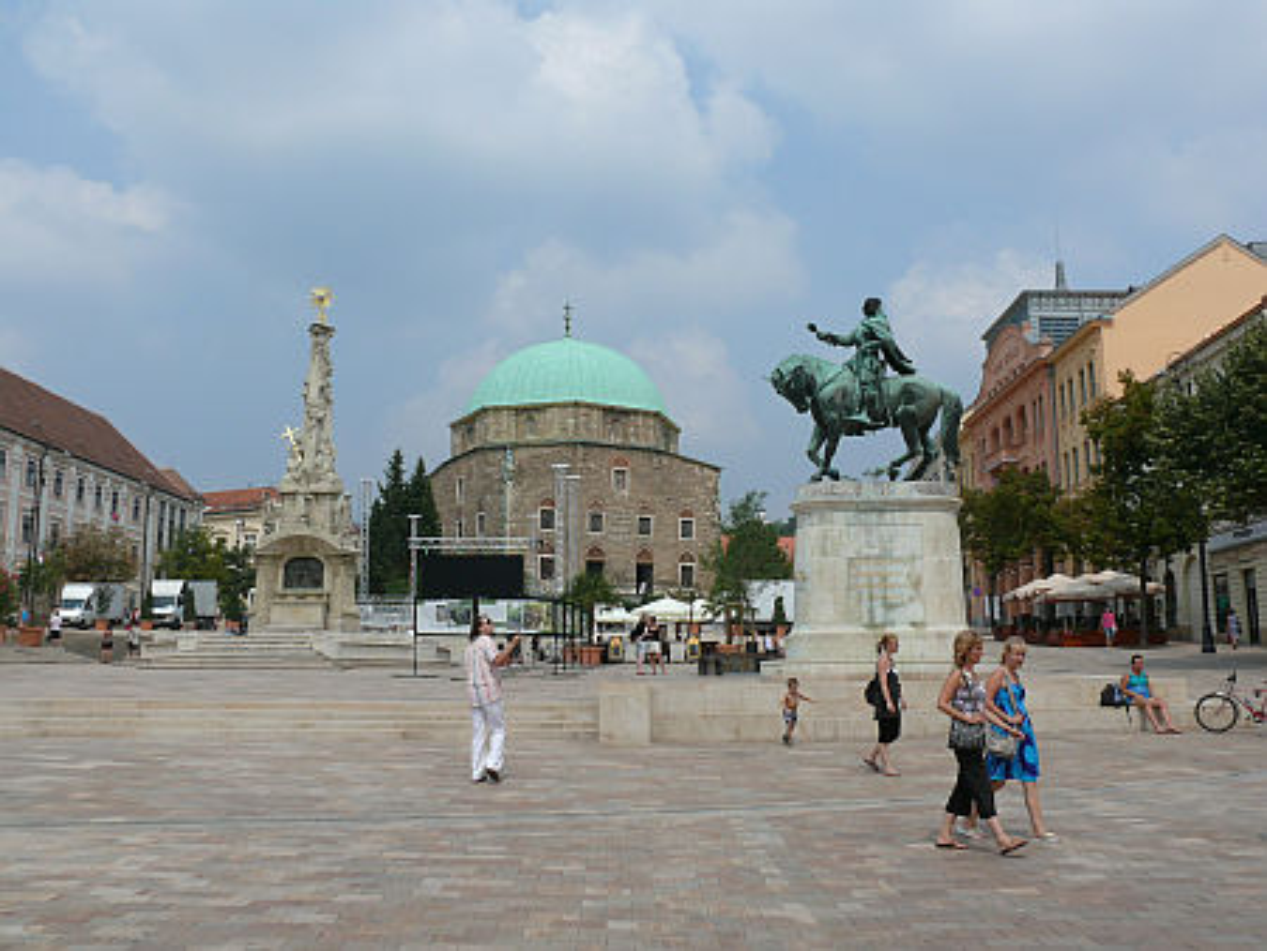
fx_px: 1282
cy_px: 476
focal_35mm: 35
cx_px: 634
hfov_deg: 52.6
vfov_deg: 40.7
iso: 100
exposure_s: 1/500
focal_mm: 7.4
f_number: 8
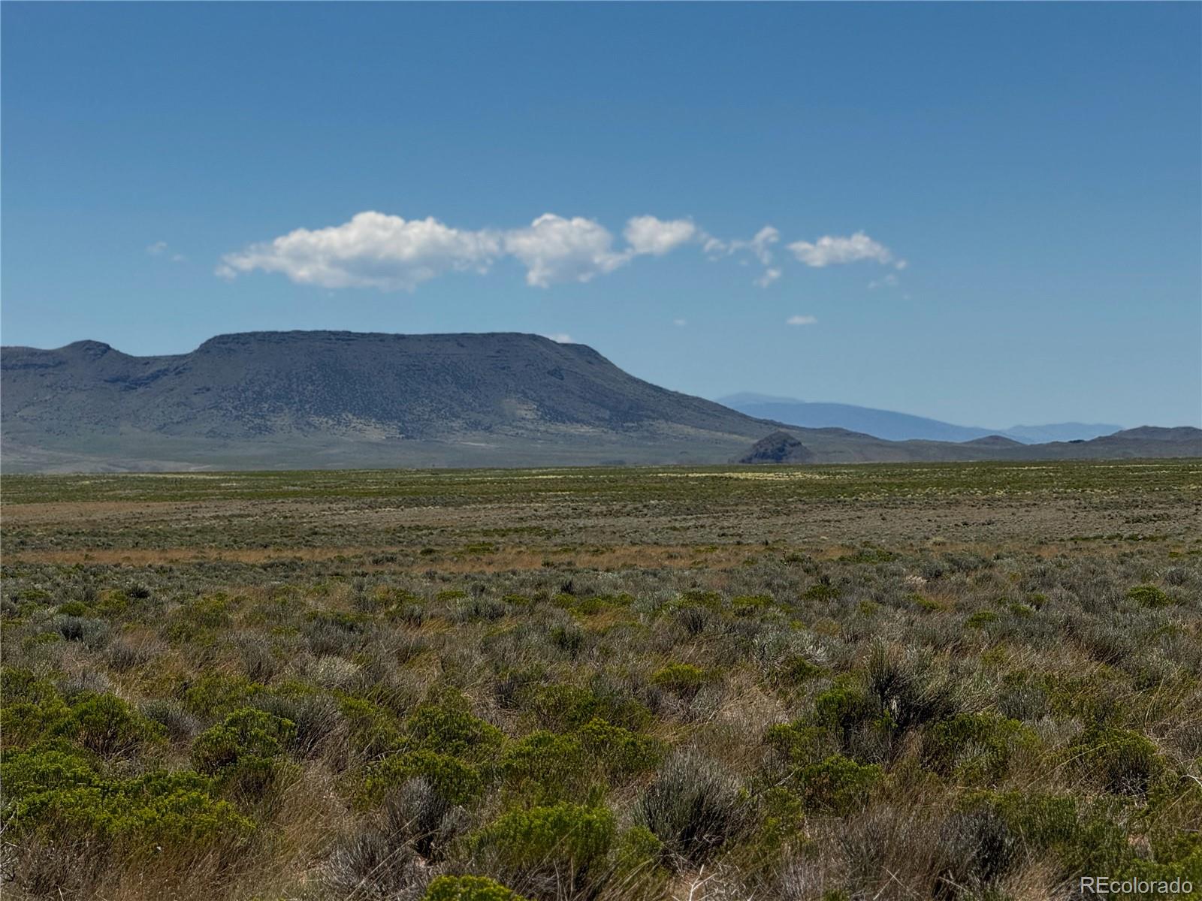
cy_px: 450
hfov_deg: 16.4
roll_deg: +0.5
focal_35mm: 120
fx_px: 4167
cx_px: 601
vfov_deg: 12.3
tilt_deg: +0.5
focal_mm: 15.66
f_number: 2.8
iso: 50
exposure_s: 1/1969
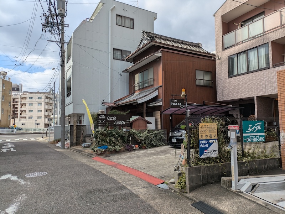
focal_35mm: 25
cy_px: 107
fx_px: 206
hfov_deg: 69.4
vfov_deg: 54.9
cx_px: 142
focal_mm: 5.43
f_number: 1.89
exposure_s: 1/1653
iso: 46
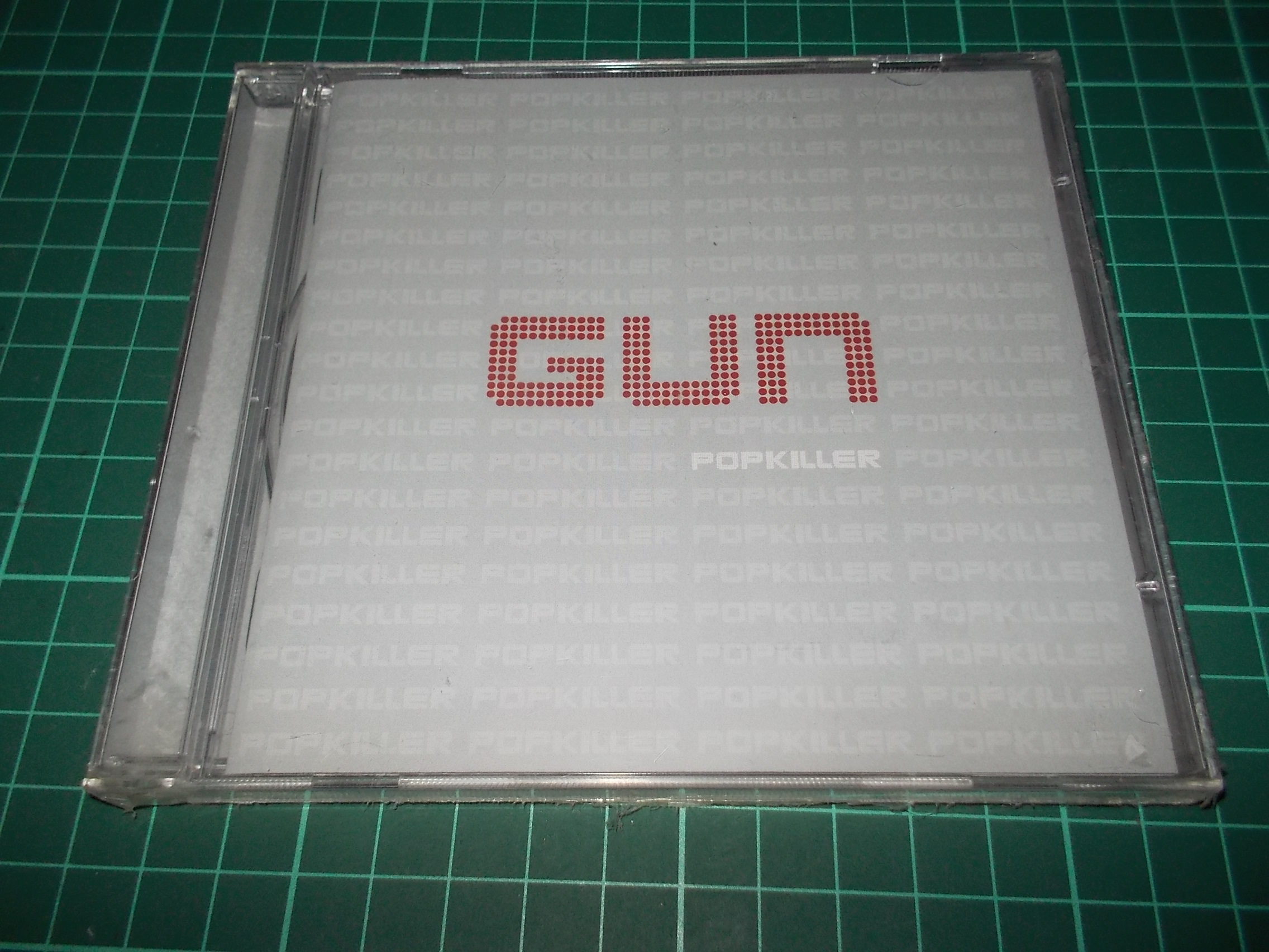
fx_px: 1063
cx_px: 634
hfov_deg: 61.7
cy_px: 476
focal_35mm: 29
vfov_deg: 48.2
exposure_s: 1/30
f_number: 3.3
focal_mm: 4.1
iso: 200
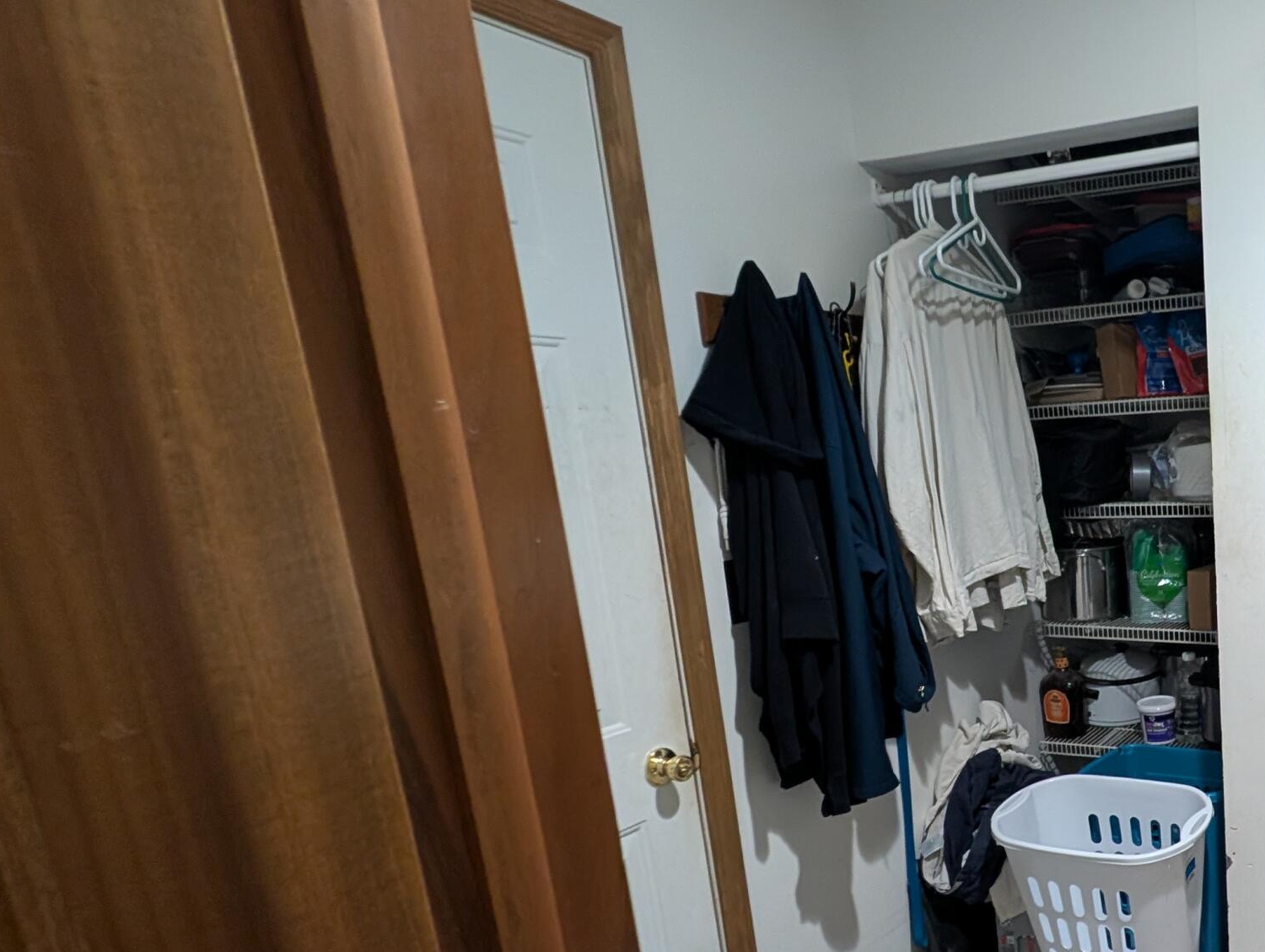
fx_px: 878
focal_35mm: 24
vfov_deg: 55.6
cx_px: 1193
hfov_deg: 58.3
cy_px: 642
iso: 322
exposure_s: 1/40
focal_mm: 2.02
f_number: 1.7
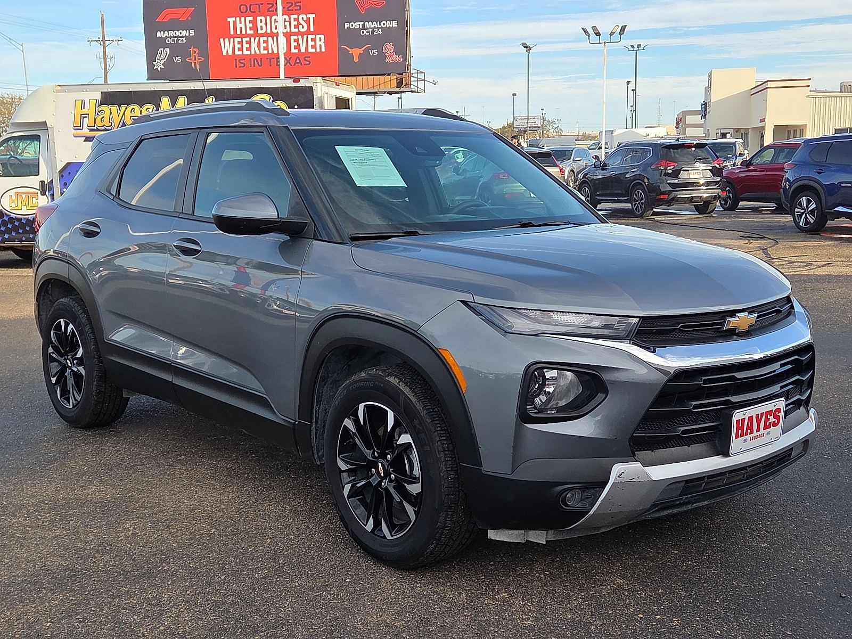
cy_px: 320
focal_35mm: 42
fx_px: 1034
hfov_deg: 44.8
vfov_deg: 34.3
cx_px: 426
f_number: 1.8
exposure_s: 1/2500
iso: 76
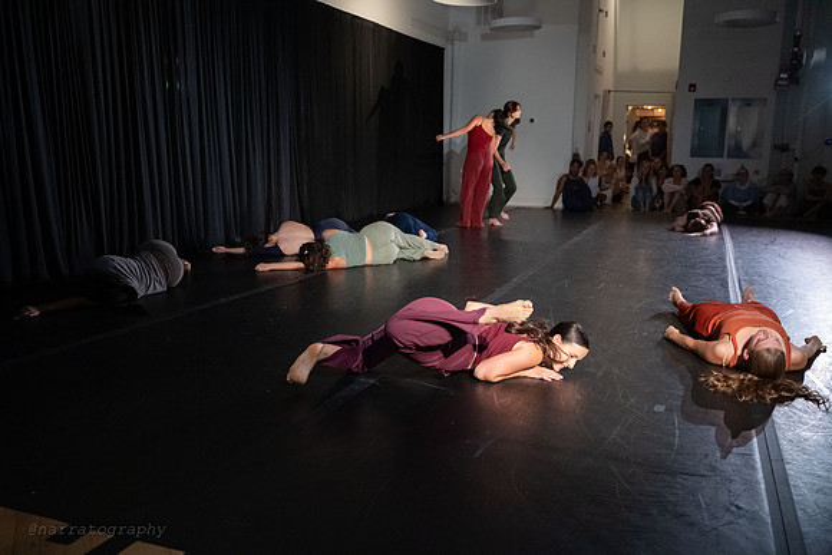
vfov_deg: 41.1
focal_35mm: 32
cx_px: 416
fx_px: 740
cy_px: 278
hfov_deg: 58.7
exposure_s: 1/400
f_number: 3.5
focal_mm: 32
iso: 6400
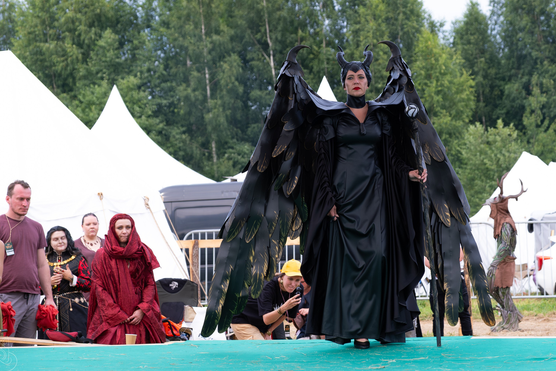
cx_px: 339
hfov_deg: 18.2
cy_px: 137
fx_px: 1730
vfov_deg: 12.2
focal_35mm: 112
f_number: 3.6
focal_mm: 55
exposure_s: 1/800
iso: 320
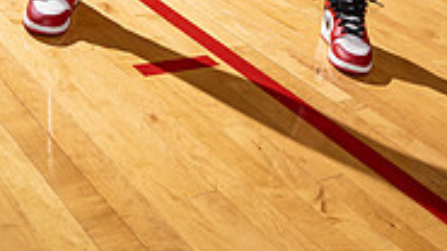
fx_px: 877
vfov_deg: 13.4
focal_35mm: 74
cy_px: -285
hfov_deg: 28.5
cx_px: 283
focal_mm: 29
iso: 800
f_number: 5.6
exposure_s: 1/250
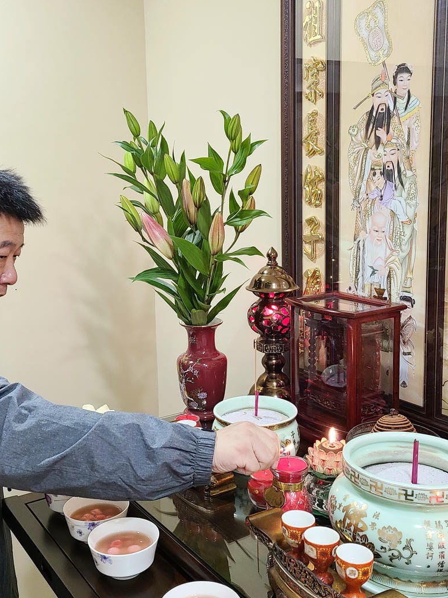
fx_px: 690
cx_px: 191
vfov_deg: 46.7
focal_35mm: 40
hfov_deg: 35.9
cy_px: 270
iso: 200
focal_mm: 5.4
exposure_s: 1/59
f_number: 1.8
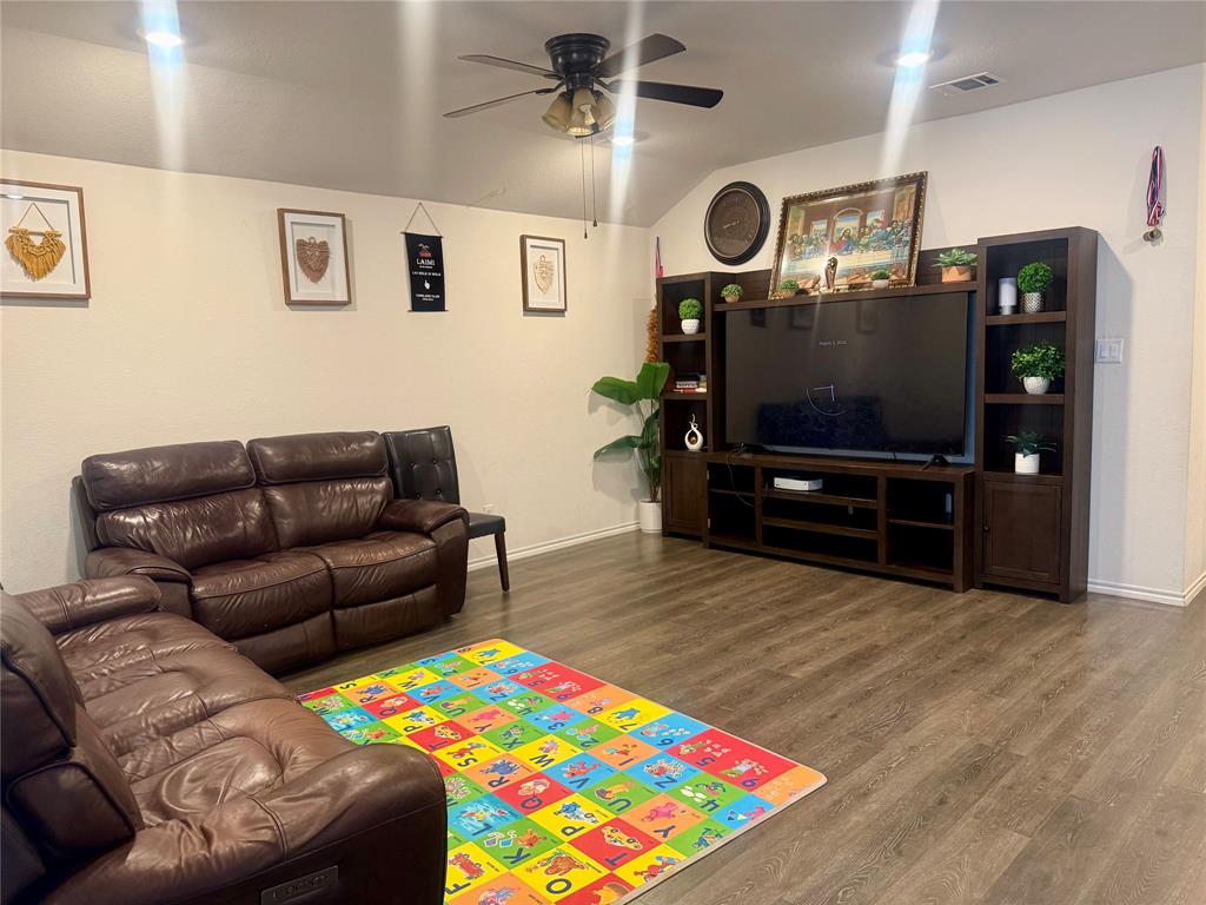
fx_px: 836
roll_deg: +1.9
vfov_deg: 56.8
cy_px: 452
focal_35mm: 24
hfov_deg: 71.6
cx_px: 603
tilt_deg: -5.9
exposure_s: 1/60
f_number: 1.78
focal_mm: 6.76
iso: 250
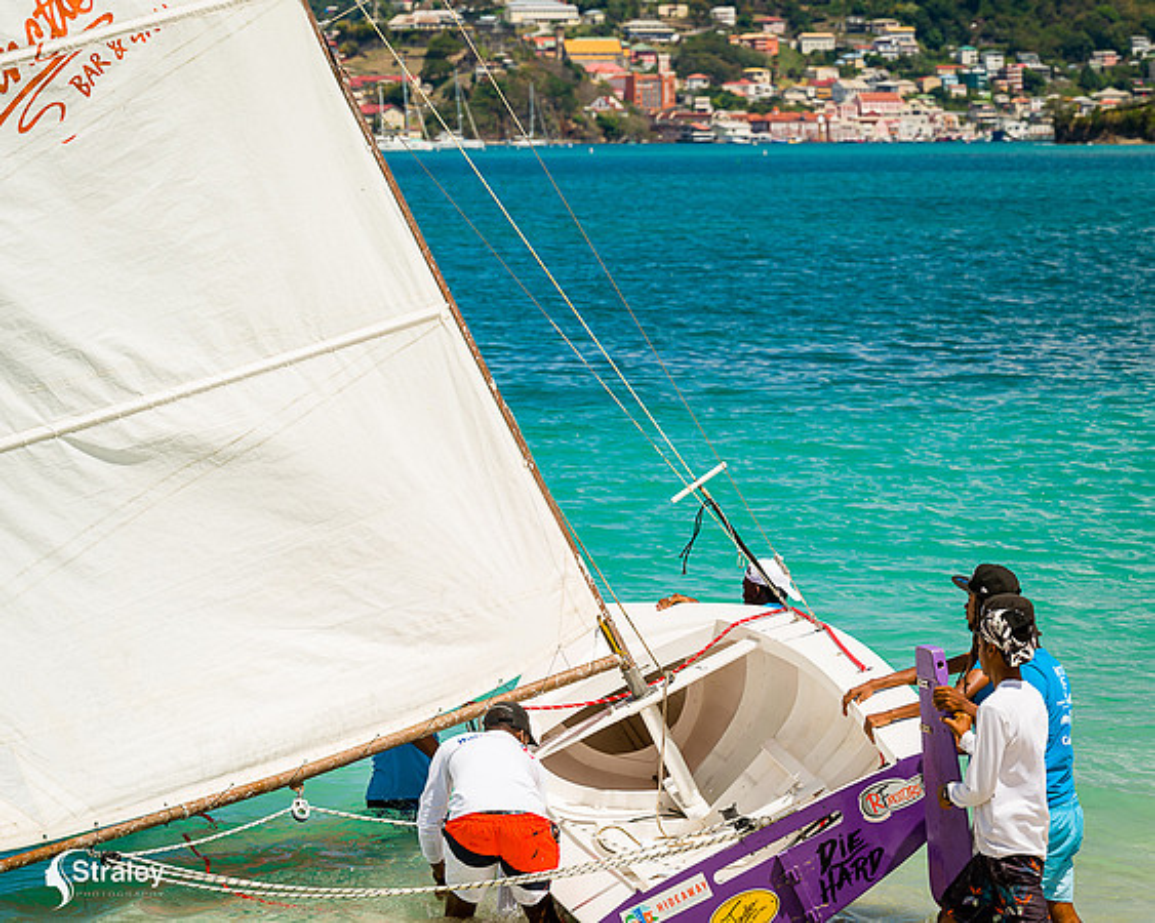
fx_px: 5782
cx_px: 698
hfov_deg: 11.4
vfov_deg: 9.1
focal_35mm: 169
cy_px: 458
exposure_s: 1/320
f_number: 8
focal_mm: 145
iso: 80
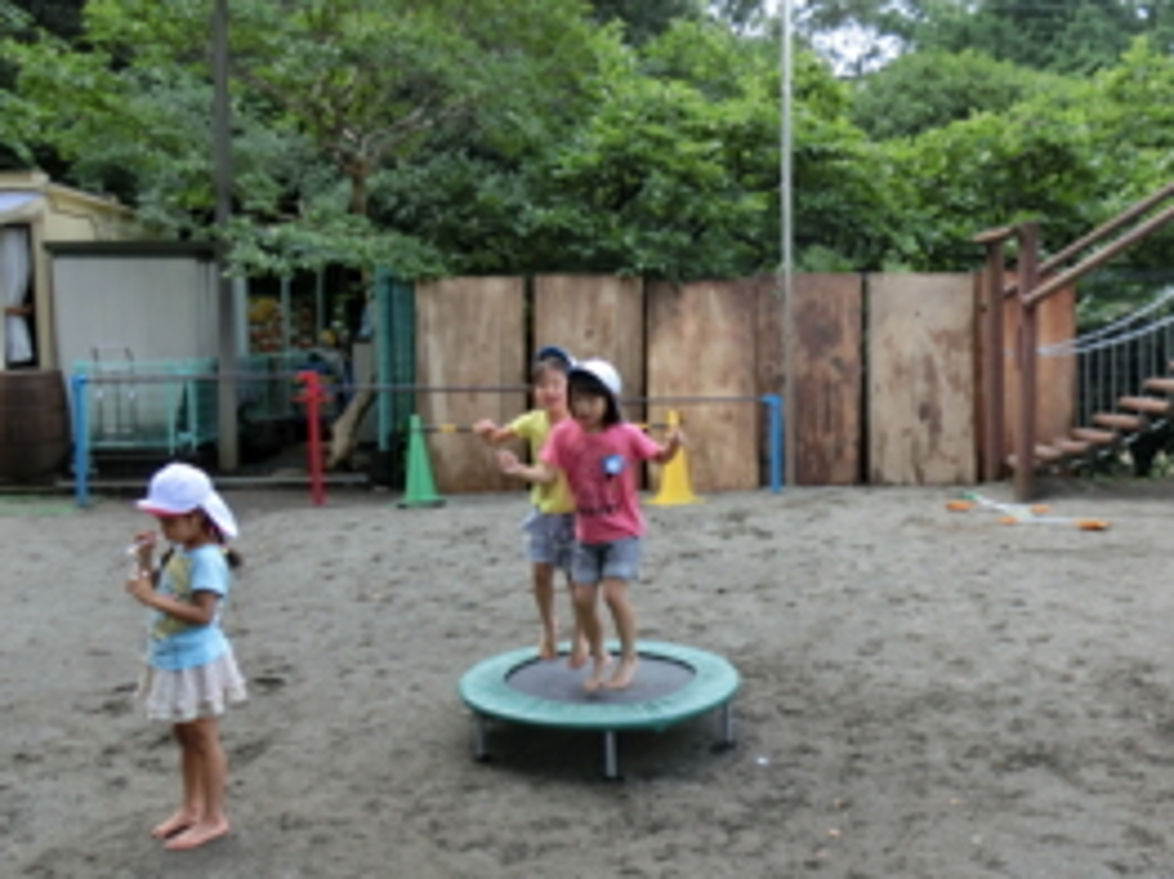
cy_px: 442
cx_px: 719
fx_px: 1288
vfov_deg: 37.7
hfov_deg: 48.6
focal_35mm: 38
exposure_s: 1/200
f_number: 3.5
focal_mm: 4.5
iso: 80
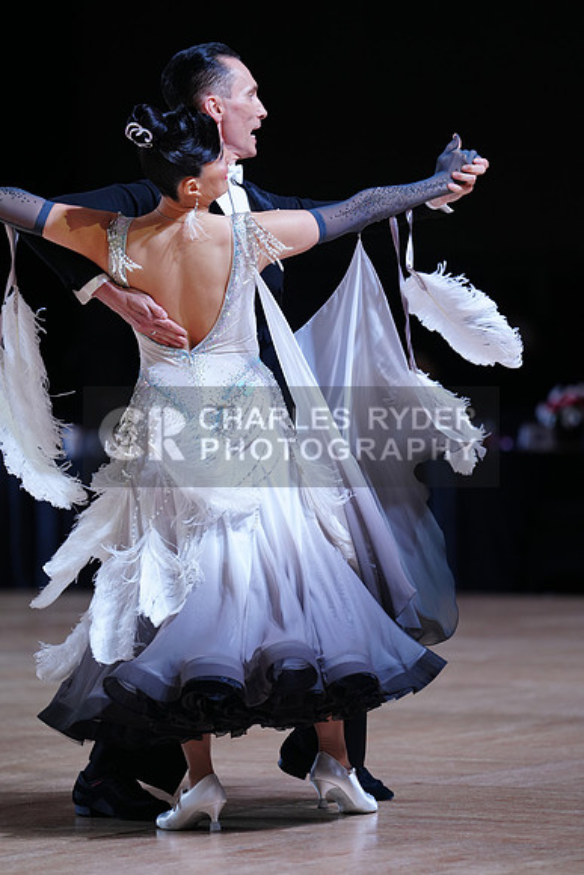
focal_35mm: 185
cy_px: 438
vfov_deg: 11.1
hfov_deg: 7.4
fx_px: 4499
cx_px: 292
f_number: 2.8
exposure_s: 1/500
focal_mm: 185
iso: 640
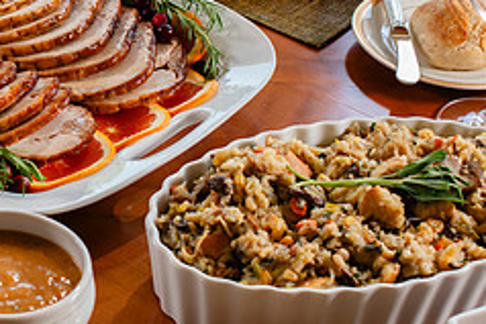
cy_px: 46
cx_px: 10
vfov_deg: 11.2
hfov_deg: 16.5
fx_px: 1648
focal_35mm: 122
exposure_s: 1/60
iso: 250
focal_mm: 50
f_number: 7.1
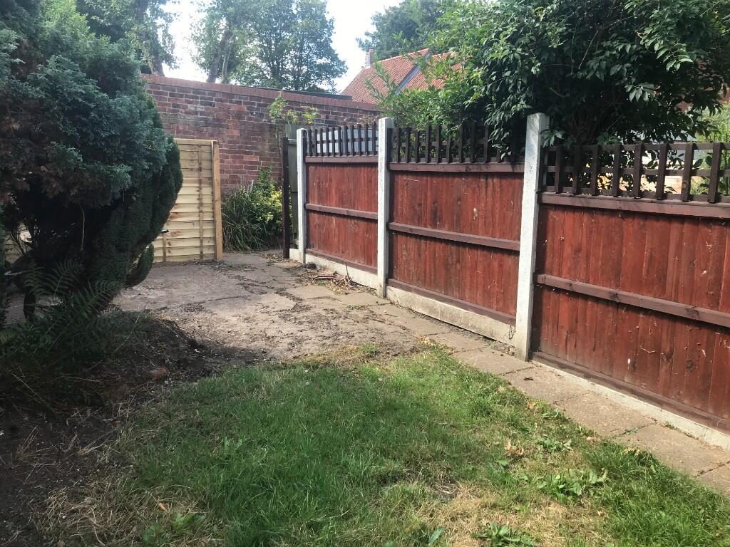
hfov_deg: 63.4
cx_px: 365
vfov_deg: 49.7
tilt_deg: -8.9
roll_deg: -0.3
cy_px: 274
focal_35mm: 28
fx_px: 590
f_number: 1.8
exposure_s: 1/252
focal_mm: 3.99
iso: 20
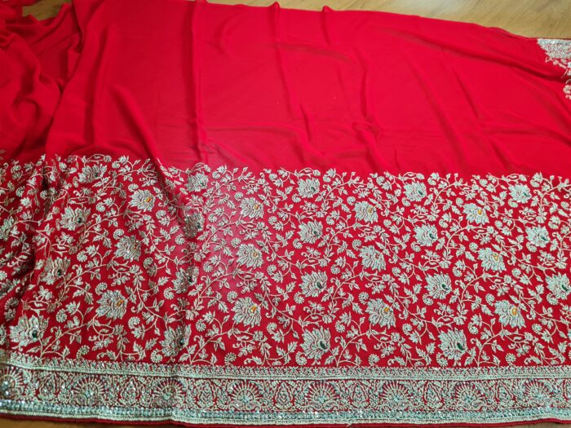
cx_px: 286
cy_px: 214
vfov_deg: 53.1
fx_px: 429
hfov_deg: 67.3
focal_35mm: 26
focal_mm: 5.4
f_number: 1.8
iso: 200
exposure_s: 1/120
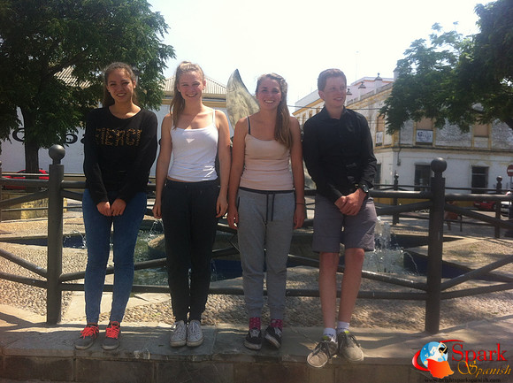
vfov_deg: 40.6
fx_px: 518
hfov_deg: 52.7
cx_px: 256
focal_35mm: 35
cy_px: 192
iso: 80
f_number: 2.8
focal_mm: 3.85
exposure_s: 1/887
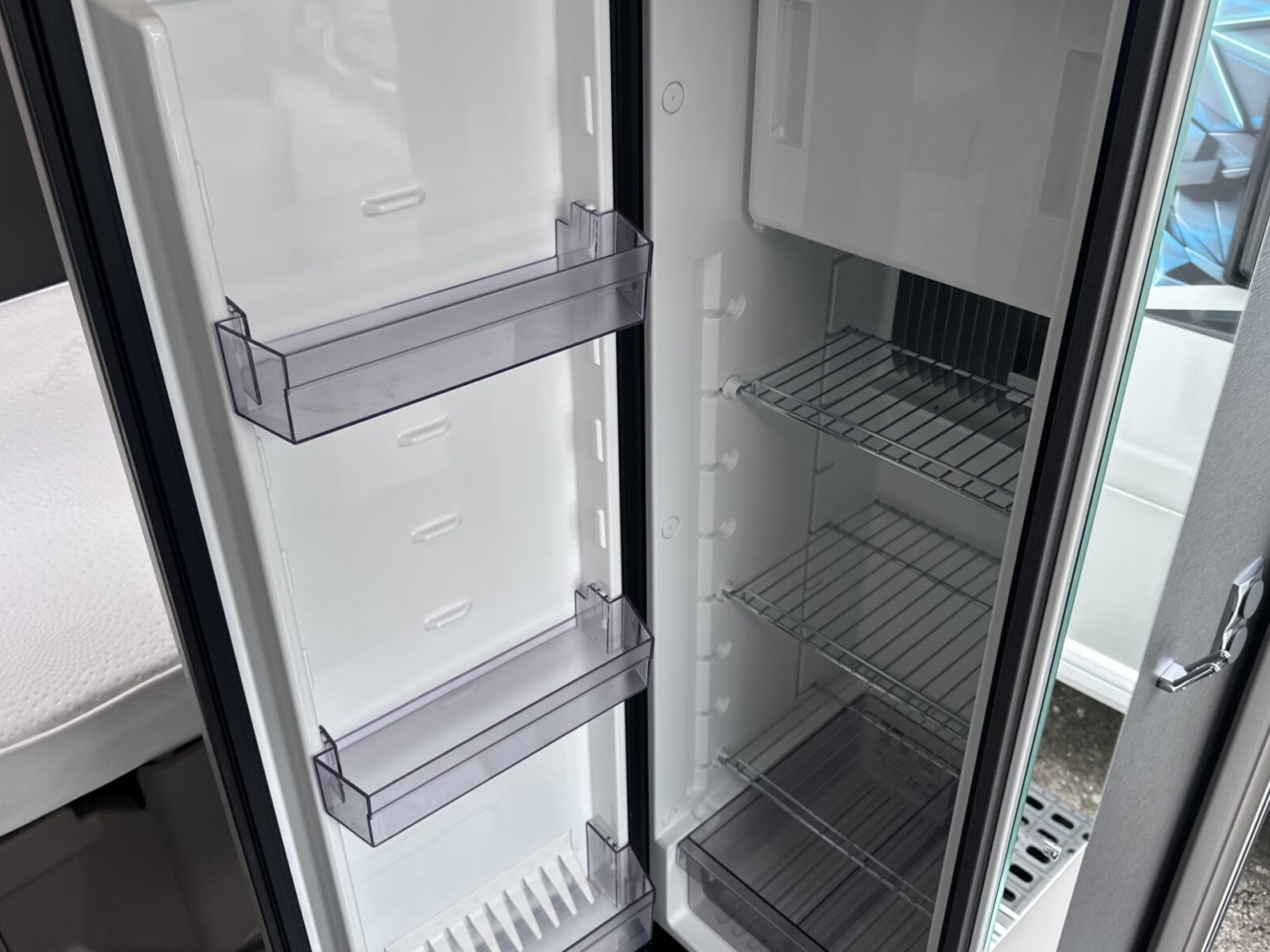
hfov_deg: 58.4
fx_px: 1137
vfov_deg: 45.4
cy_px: 451
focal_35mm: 31
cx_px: 625
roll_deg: +2.7
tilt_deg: -31.8
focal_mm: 6.86
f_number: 1.78
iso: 64
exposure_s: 1/121
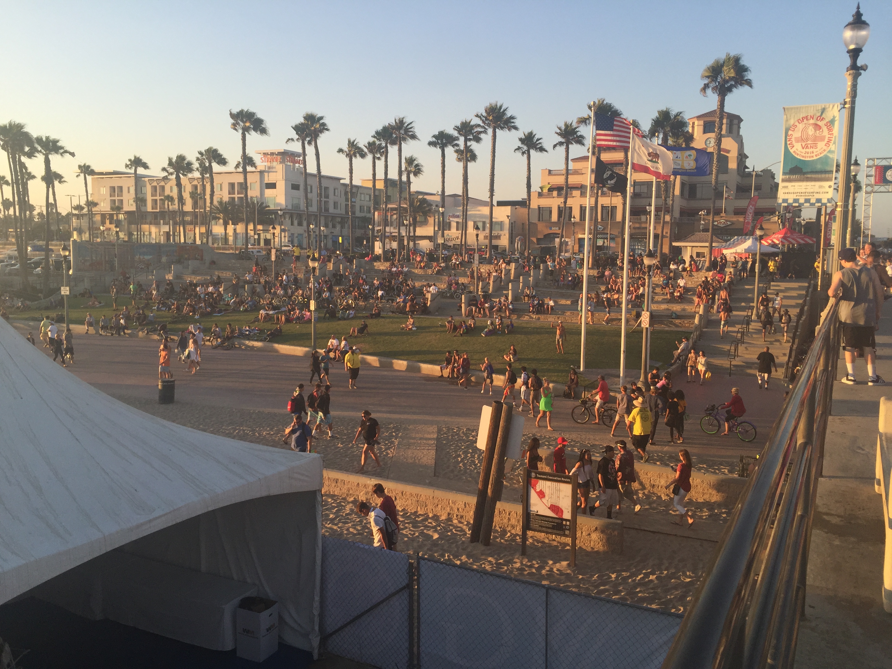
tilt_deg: -5.7
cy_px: 334
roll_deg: -2.4
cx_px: 446
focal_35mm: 29
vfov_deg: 48.2
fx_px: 747
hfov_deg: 61.7
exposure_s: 1/599
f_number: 2.2
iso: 32
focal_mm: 4.15
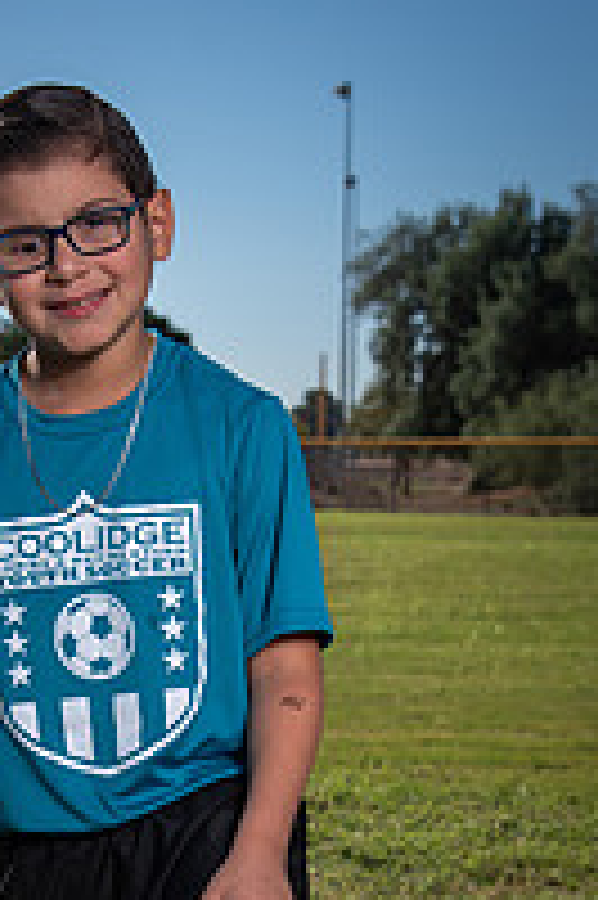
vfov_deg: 20.2
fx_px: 2471
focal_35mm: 99
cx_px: 126
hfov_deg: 13.7
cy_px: 806
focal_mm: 44
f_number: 5.6
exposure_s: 1/1250
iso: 100
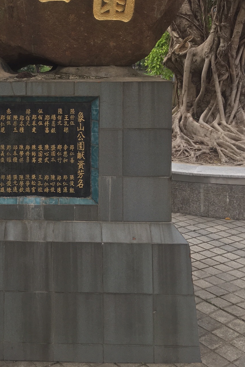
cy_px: 87
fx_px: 479
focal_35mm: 47
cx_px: 34
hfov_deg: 27.8
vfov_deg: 40.6
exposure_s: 1/827
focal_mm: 4.15
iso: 25
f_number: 2.2
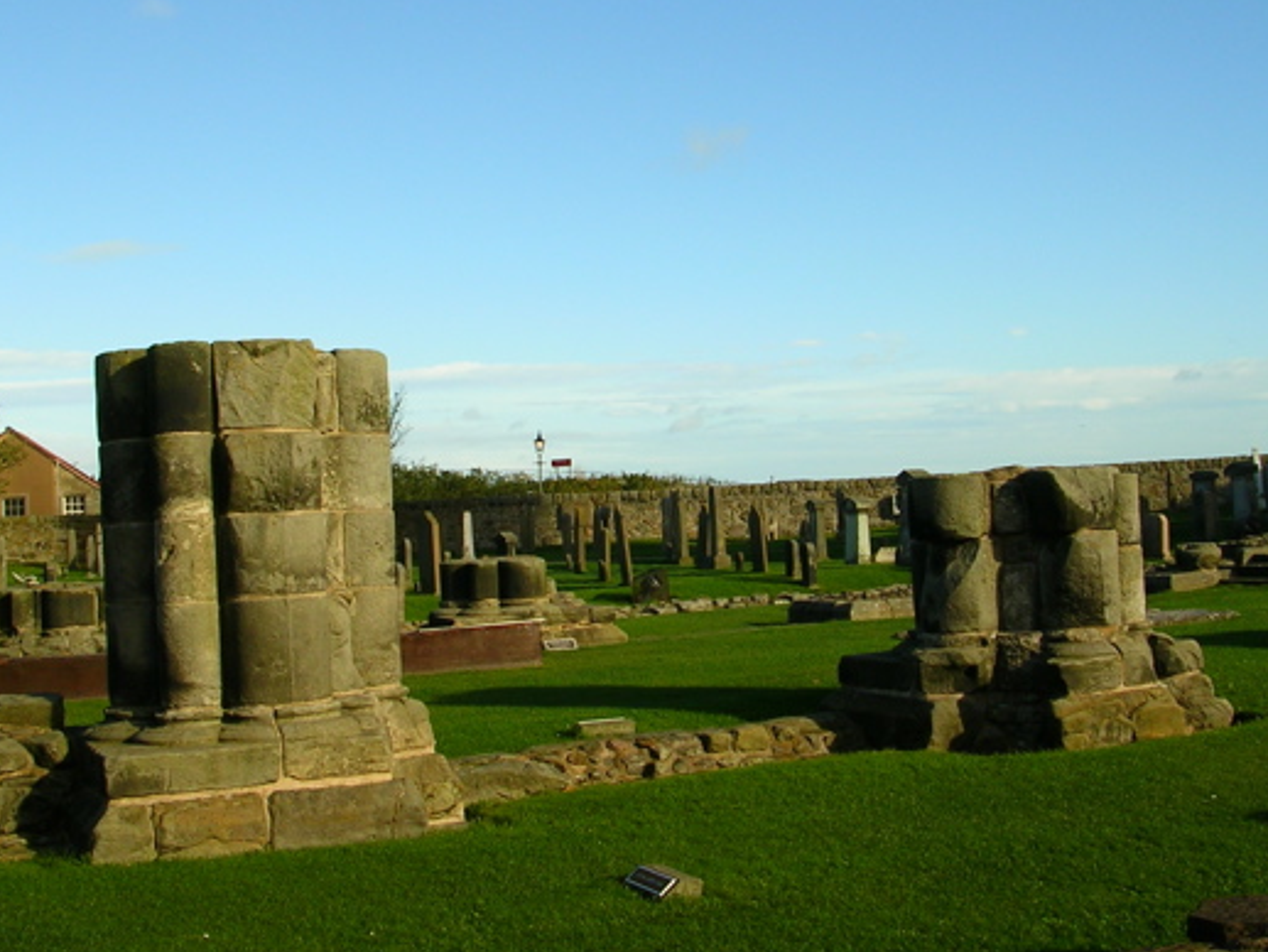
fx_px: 1722
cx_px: 640
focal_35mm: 47
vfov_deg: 30.8
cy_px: 373
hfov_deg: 40.4
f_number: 5.6
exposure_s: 1/222
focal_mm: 5.8
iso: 50
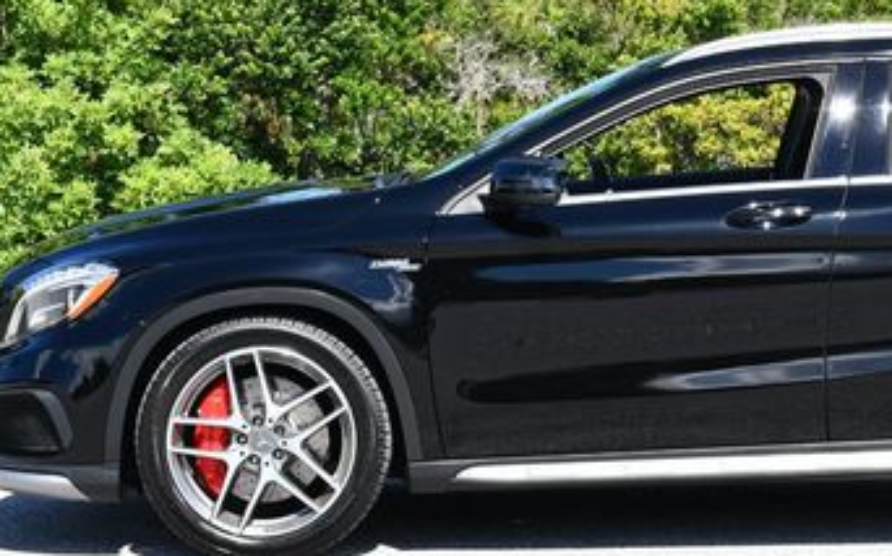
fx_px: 3157
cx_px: 707
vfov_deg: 10.0
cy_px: 115
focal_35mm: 130
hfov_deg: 16.0
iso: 200
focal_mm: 34
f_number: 8
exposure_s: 1/250
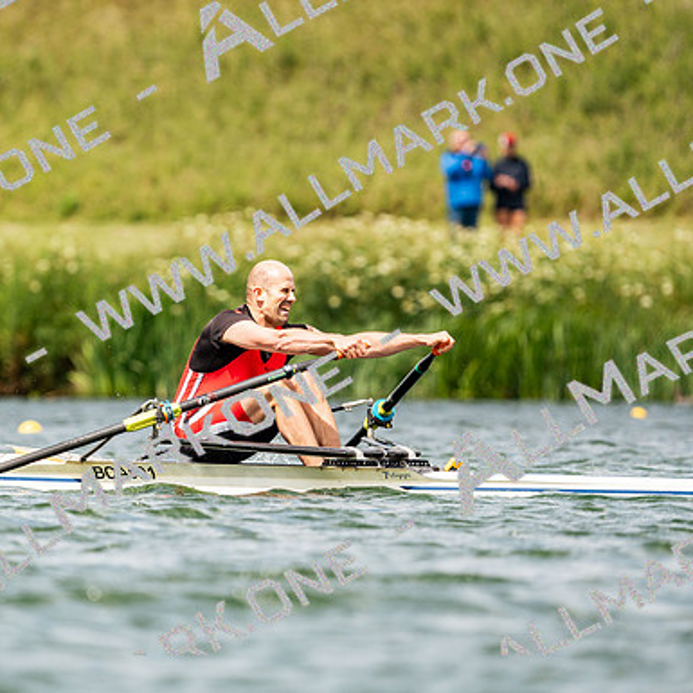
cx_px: 299
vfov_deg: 2.8
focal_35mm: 627
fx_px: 14201
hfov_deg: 2.8
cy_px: 346
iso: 320
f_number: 6.3
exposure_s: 1/2000
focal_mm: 489
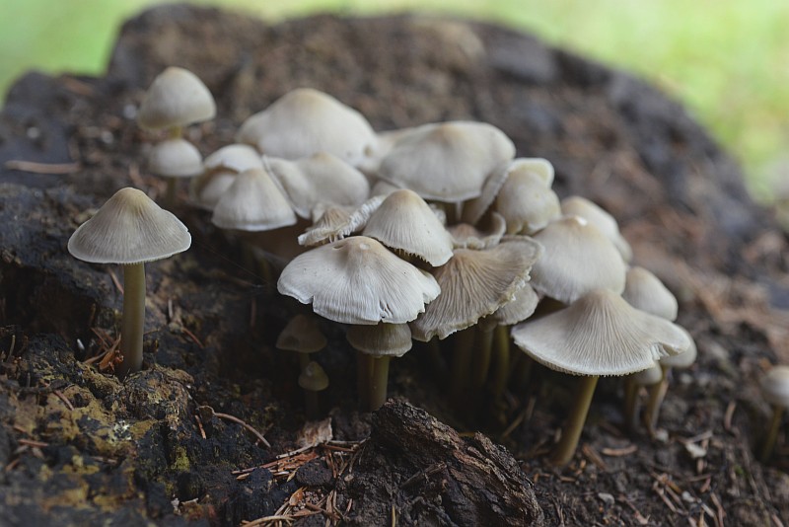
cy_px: 264
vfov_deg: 22.6
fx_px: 1315
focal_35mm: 60
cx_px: 394
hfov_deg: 33.4
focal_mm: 60
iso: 1600
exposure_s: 1/45
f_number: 5.6
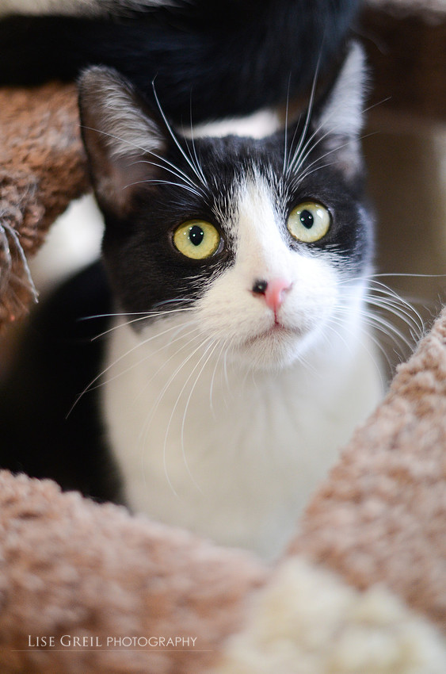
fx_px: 1400
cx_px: 223
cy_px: 337
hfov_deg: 18.1
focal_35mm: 75
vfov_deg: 27.0
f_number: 1.4
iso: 1000
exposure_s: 1/250
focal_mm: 50
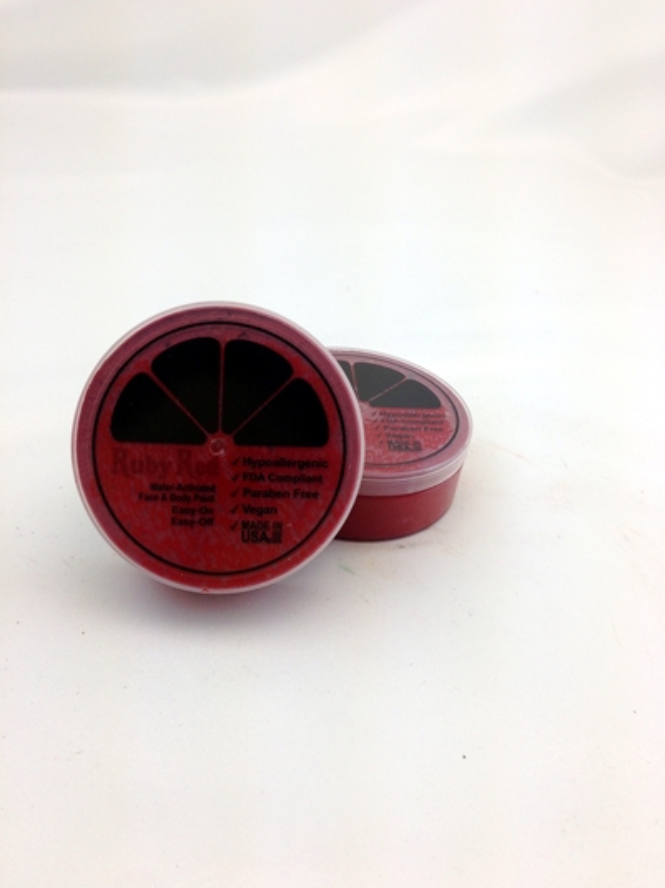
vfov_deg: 54.0
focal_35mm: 34
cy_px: 456
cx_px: 334
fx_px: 872
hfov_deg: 41.8
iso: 50
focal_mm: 4.12
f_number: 2.4
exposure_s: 1/158
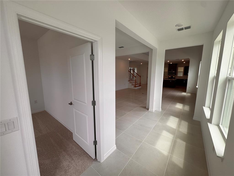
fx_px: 95
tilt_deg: -8.0
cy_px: 88
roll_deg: -0.1
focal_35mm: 14
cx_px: 117
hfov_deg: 102.1
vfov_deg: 85.7
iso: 40
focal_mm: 2.22
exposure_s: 1/193
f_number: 2.2
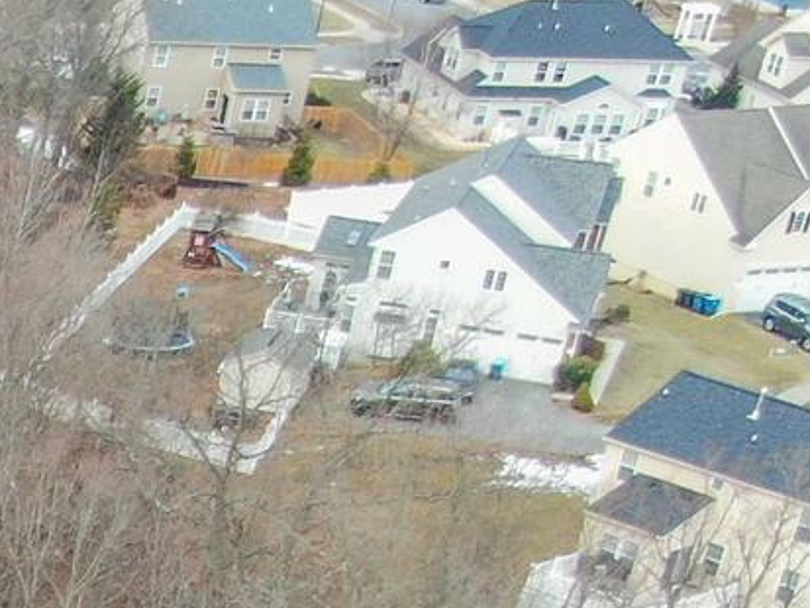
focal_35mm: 119
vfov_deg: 11.5
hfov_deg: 13.5
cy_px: 1092
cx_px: -951
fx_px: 2785
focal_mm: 4.39
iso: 100
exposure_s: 1/30
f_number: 2.8
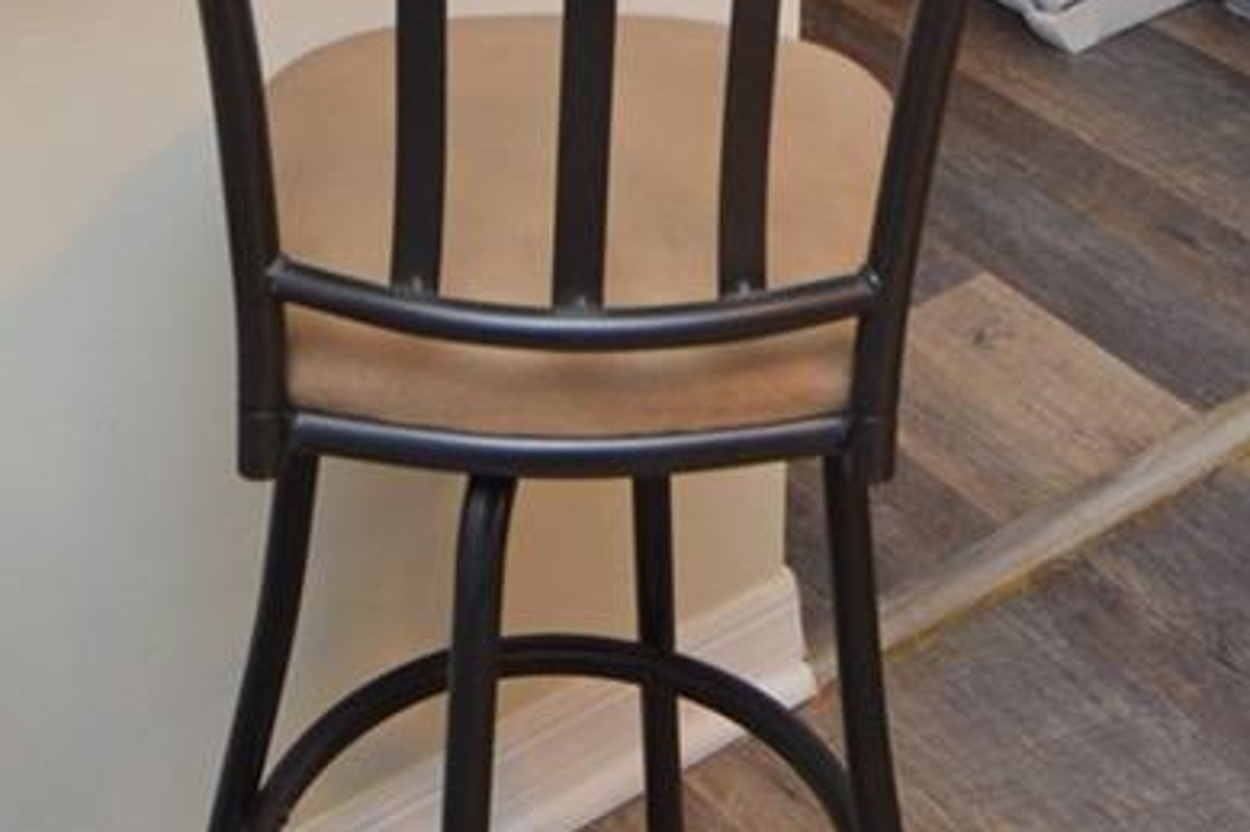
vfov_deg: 14.8
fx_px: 2568
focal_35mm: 74
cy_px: -869
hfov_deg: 27.4
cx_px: 636
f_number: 4
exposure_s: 1/60
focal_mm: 12
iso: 450
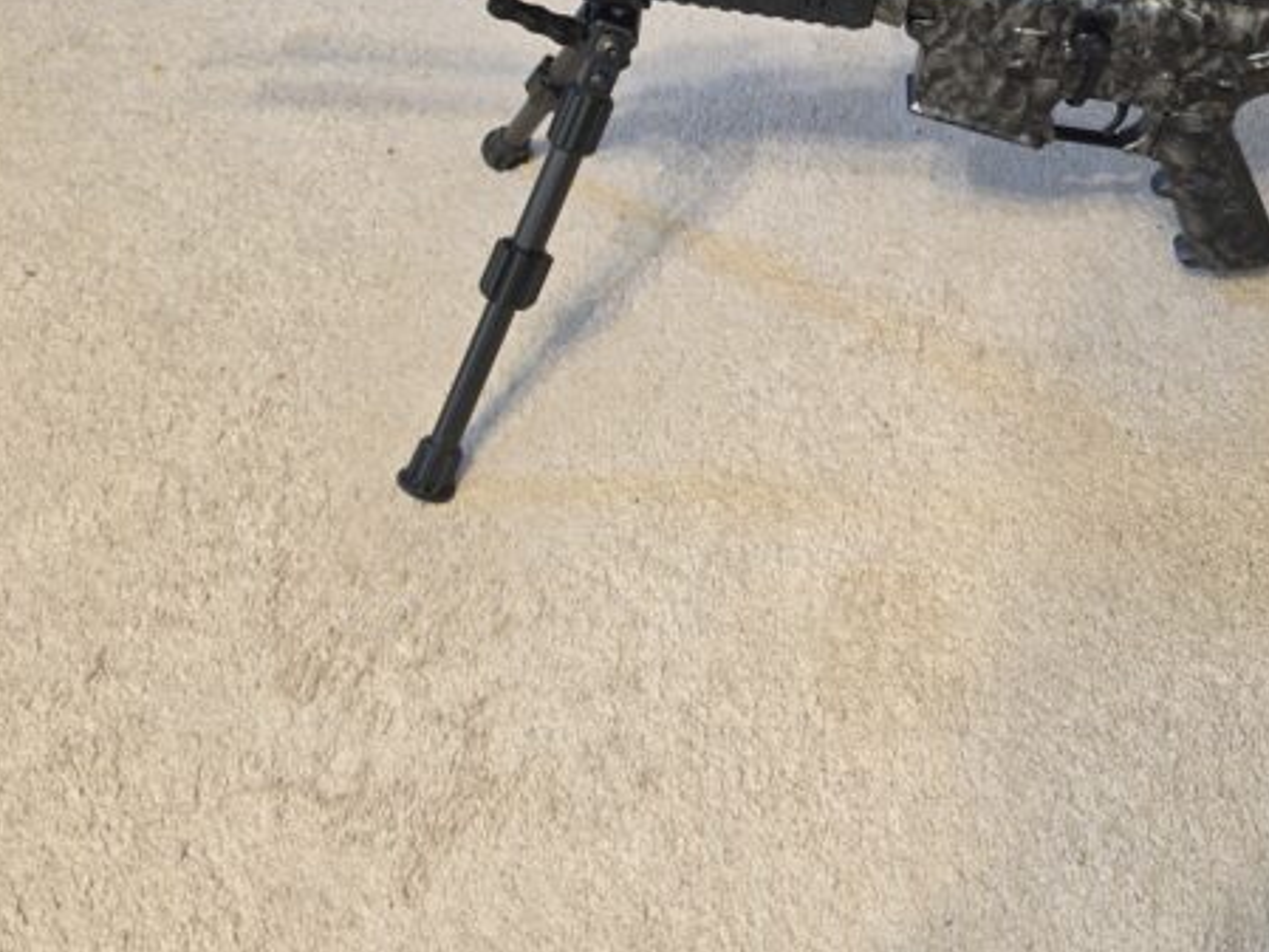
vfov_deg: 33.6
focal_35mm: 41
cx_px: 930
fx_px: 1503
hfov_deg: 44.4
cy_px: 130
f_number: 1.4
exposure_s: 1/24
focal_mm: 6.5
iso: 400
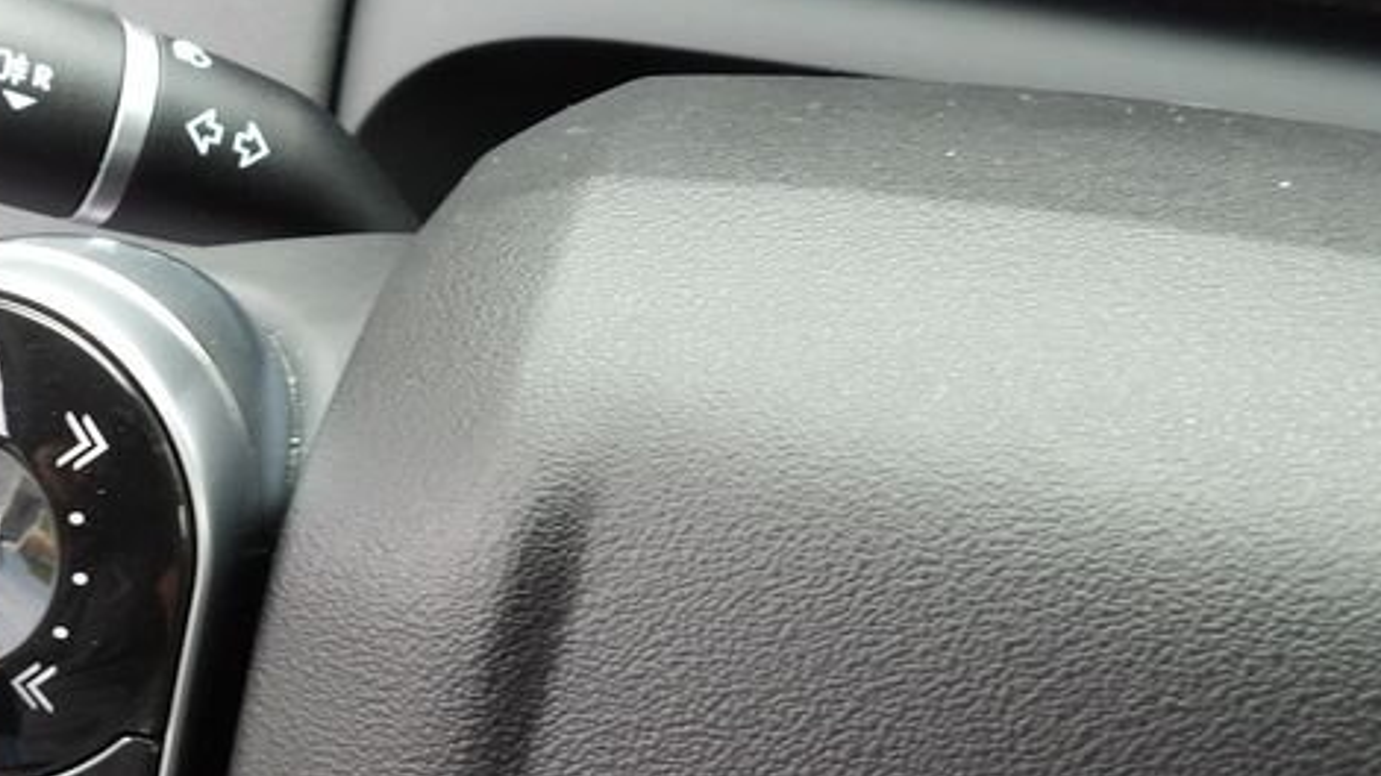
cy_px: 388
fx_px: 2087
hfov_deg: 34.6
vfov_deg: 21.1
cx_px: 144
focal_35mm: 57
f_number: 3.2
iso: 149
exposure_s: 1/33
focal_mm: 4.3
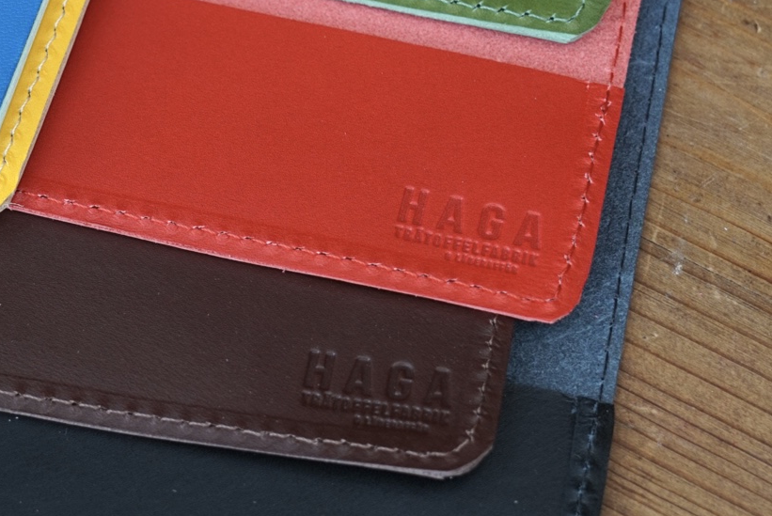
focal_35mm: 121
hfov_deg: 16.9
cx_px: 228
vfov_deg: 11.3
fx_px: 2597
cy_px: 199
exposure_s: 1/160
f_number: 4
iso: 400
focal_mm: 41
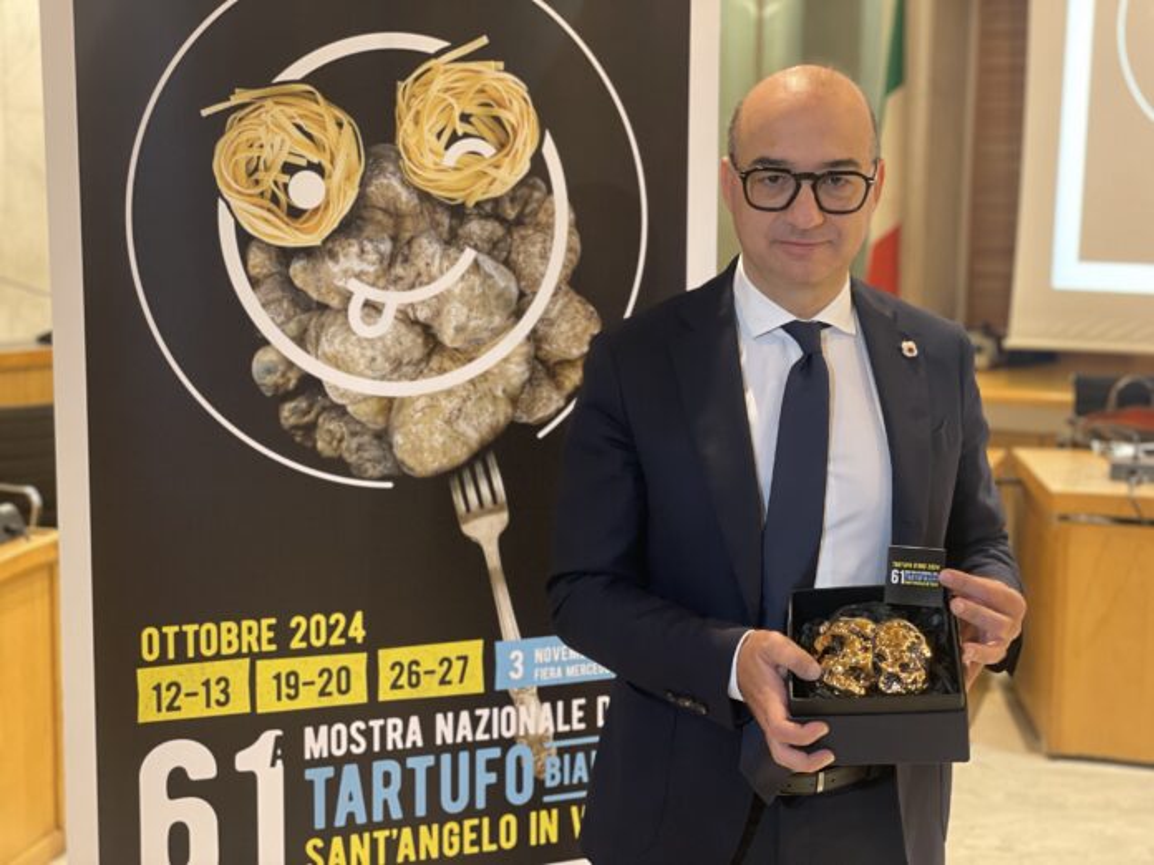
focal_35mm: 52
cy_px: 432
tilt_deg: -7.9
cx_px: 577
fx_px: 1734
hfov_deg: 36.8
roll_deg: -0.8
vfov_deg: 28.0
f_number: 2
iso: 320
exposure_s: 1/33
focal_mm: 6
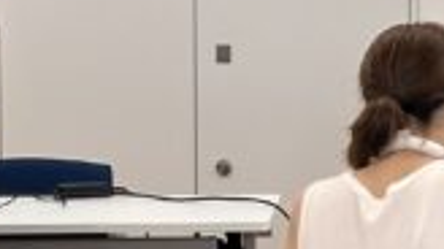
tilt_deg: -2.8
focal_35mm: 229
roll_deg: -0.2
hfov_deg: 9.1
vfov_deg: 5.3
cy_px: 81
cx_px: 769
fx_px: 2694
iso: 40
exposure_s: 1/119
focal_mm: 6.86
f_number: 1.78
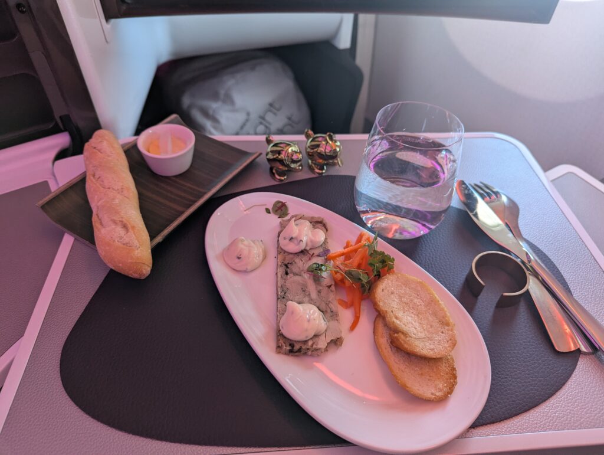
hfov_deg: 71.5
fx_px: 419
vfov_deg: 56.9
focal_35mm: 24
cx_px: 302
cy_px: 228
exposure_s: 1/99.5
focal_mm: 6.81
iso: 317
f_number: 1.85
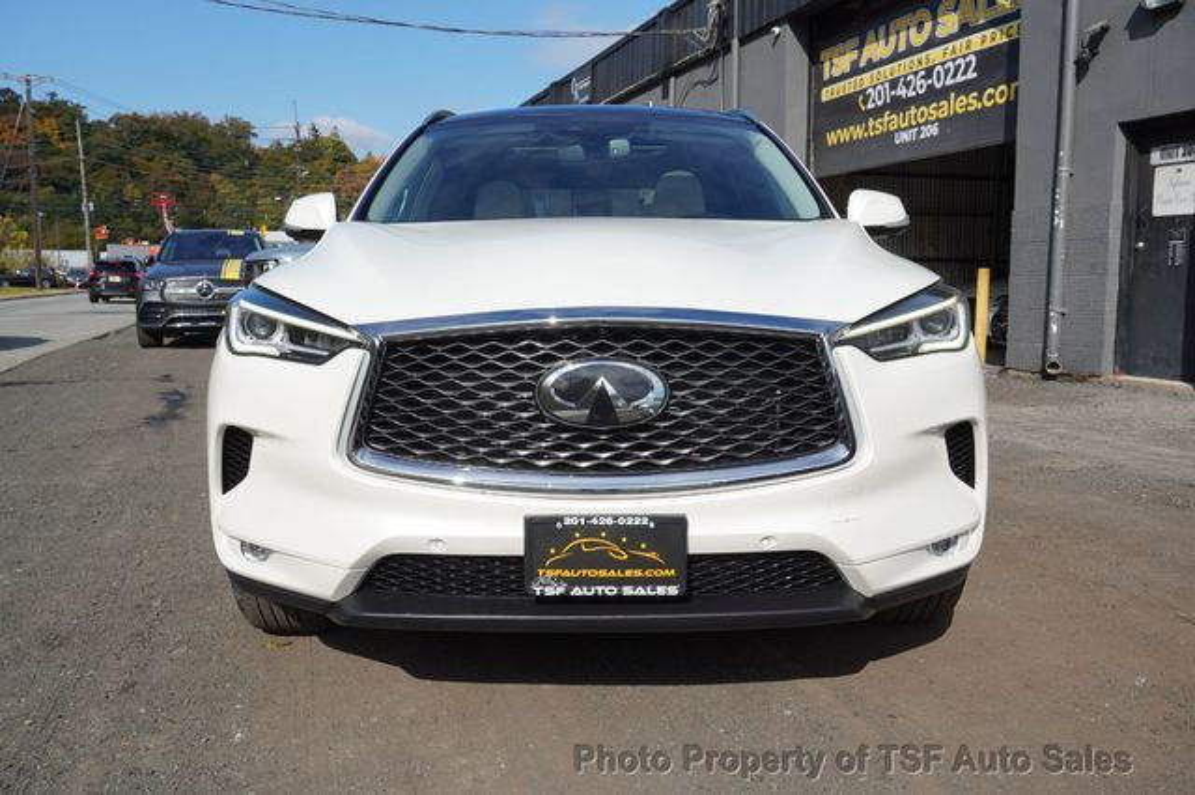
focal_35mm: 34
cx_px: 598
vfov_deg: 38.3
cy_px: 398
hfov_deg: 55.1
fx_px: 1145
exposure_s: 1/250
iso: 100
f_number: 9
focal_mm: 23
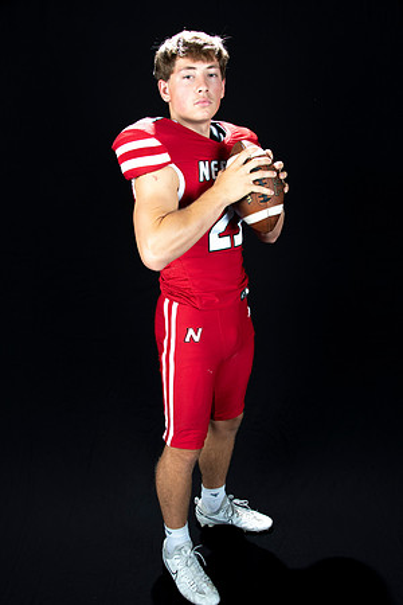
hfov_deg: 38.9
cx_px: 202
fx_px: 571
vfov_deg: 55.8
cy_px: 302
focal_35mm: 34
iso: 320
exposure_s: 1/160
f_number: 9
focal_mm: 34
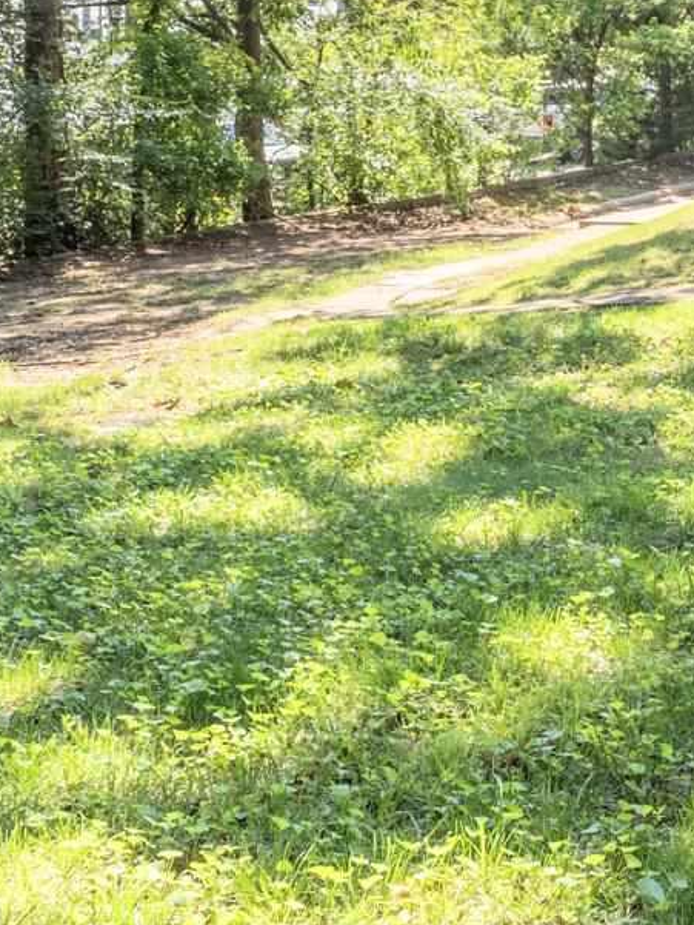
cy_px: -30
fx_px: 1716
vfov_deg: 28.1
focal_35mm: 64
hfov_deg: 20.1
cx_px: 1002
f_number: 9
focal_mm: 10.7
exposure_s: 1/60
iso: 200
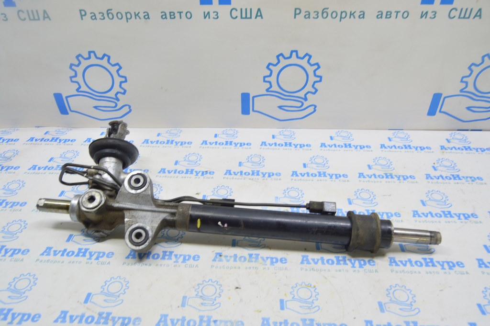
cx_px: 245
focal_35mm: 27
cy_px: 163
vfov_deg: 47.9
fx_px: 367
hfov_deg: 67.4
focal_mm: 18
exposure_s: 1/20
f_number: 5.6
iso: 400
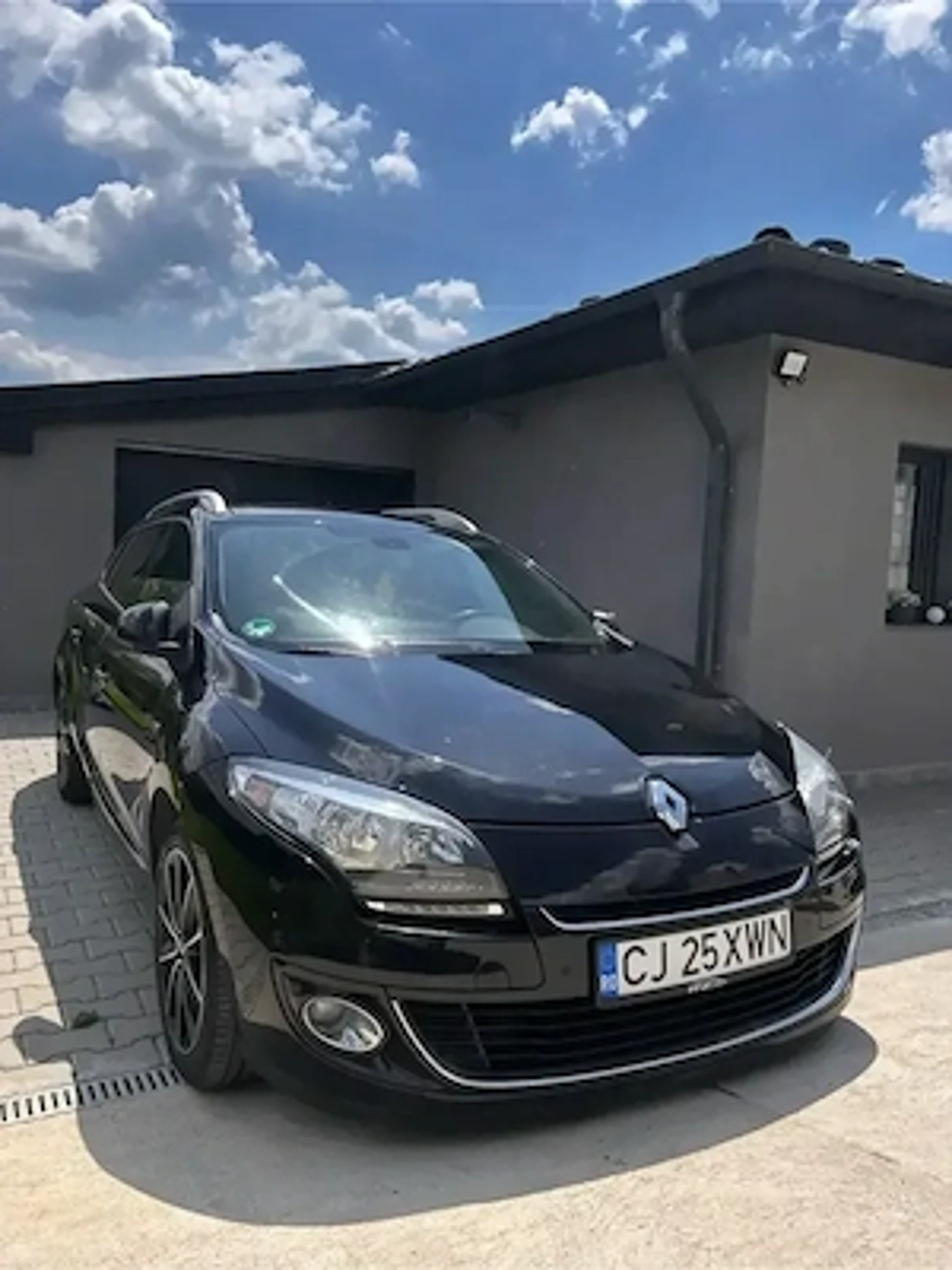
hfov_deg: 53.1
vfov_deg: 67.3
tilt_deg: -4.3
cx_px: 476
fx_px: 953
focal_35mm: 26
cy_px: 635
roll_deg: -2.8
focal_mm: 5.7
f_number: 1.5
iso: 50
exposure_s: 1/4115
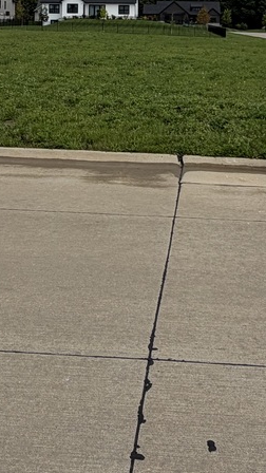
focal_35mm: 49
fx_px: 614
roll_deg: -0.7
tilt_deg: -1.7
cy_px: 39
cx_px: 138
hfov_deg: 24.4
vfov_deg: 38.9
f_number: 2.2
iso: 20
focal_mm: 2.22
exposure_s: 1/1656
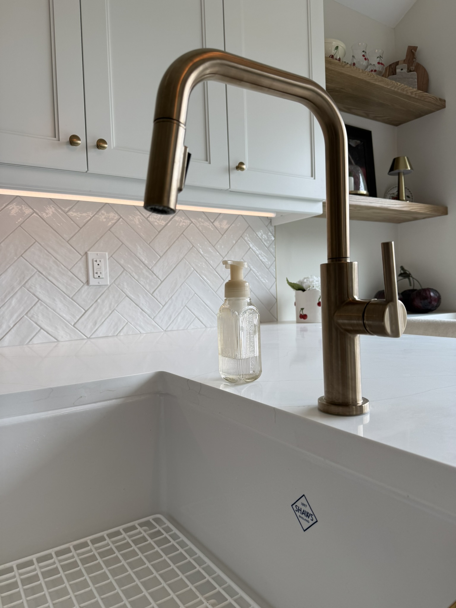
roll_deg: +1.4
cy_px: 304
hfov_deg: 56.8
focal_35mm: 24
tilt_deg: -1.8
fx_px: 422
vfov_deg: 71.6
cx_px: 228
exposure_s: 1/456
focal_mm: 6.76
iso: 80
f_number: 1.78
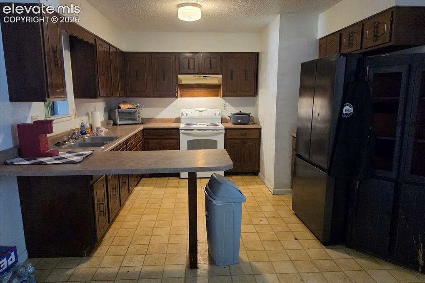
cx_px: 212
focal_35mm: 24
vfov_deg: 53.1
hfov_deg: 73.7
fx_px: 283
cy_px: 145
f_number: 1.4
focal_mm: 6.5
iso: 800
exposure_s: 1/120
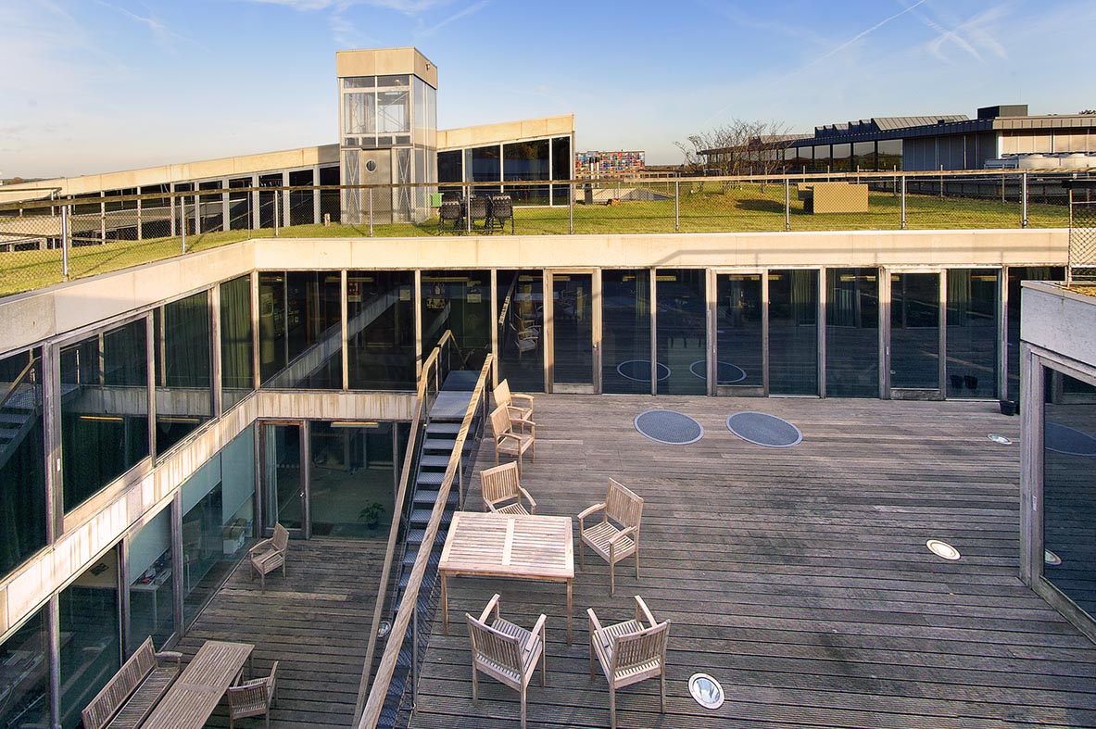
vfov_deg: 73.7
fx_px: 487
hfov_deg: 96.8
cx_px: 548
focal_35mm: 16
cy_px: 364
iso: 200
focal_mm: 16
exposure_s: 1/80
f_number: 13
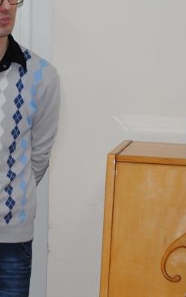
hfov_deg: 8.9
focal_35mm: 146
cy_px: 146
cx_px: -4
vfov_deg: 14.3
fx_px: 1182
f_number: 5
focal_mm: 36
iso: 400
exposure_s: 1/60
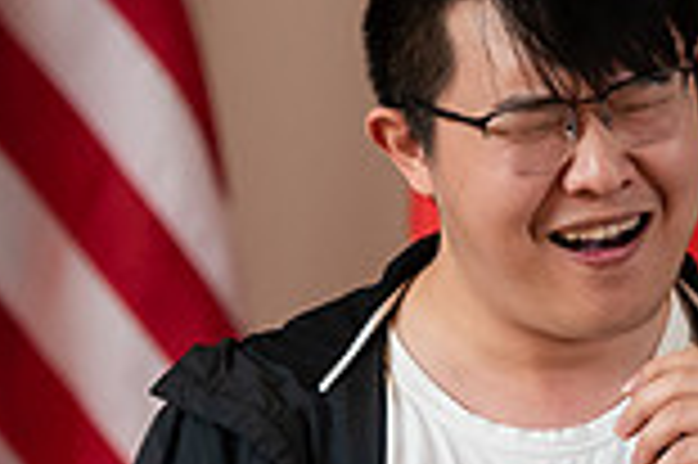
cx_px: 693
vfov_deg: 2.4
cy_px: 399
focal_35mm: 581
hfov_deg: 3.5
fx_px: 11253
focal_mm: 155
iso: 1600
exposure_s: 1/200
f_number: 3.2
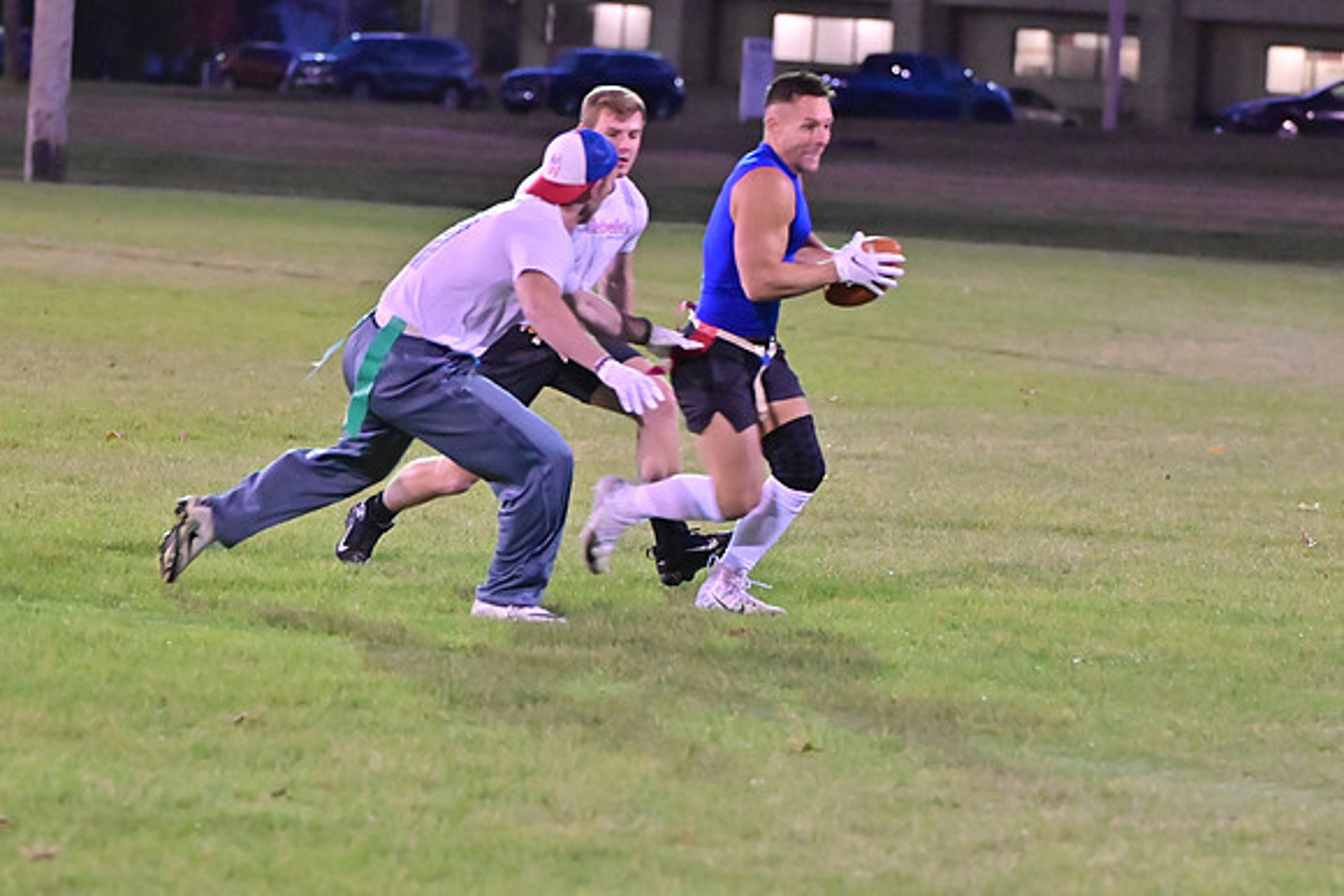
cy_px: 448
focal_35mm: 195
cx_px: 672
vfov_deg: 7.0
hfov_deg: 10.5
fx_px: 7281
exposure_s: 1/320
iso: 6400
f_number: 4
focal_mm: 130
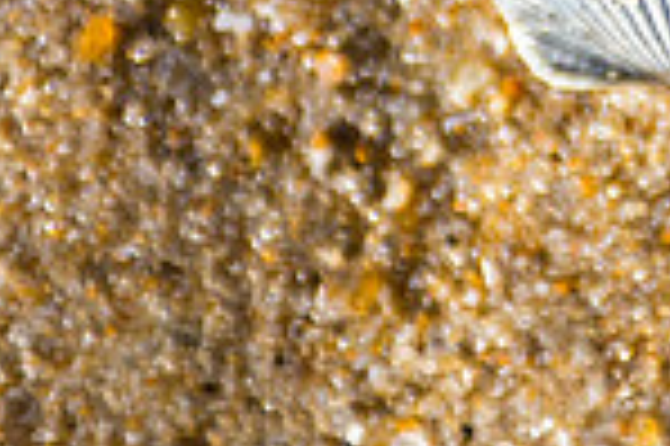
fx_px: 7696
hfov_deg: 5.0
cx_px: 845
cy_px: -383
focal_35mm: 414
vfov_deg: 3.3
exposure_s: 1/2500
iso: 200
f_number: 2.8
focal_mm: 70
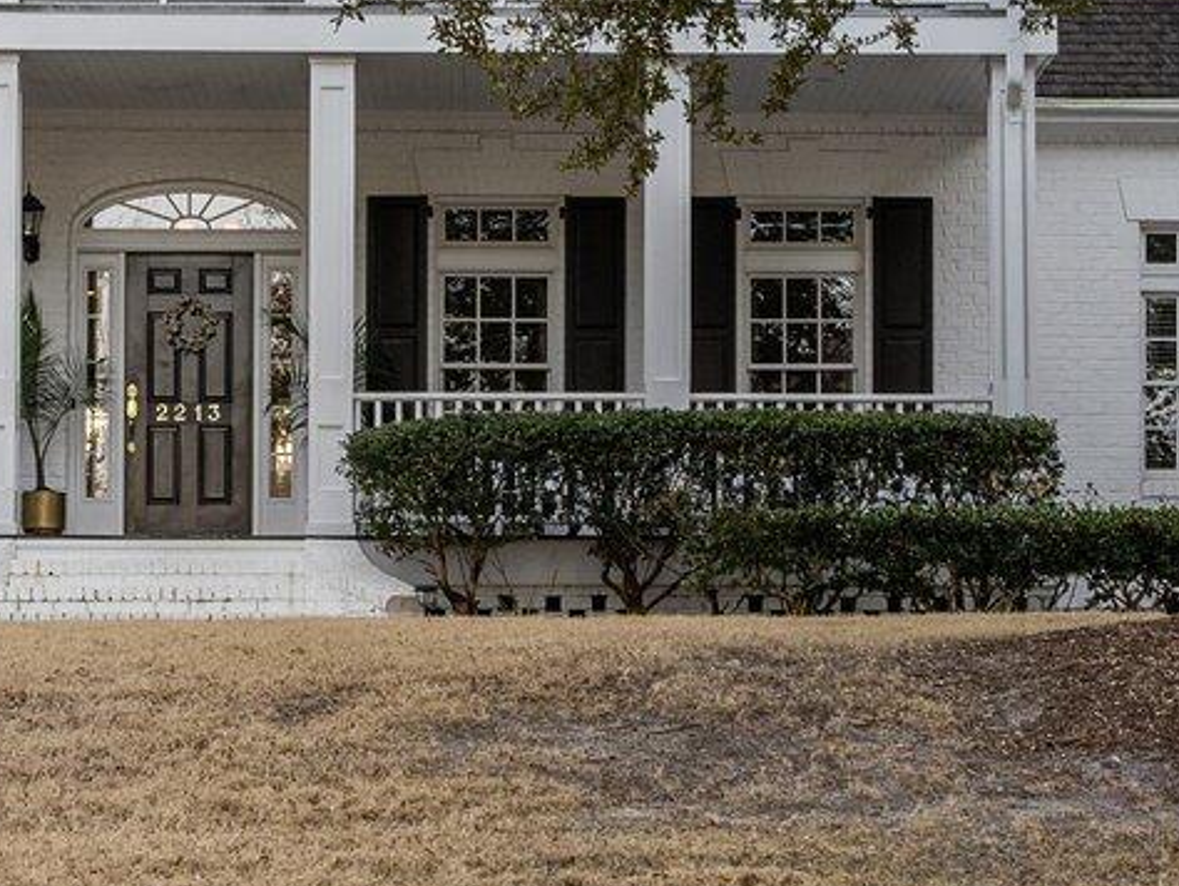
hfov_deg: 18.2
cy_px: 273
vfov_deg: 13.7
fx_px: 3680
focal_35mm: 108
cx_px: 599
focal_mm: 26
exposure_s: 1/250
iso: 320
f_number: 5
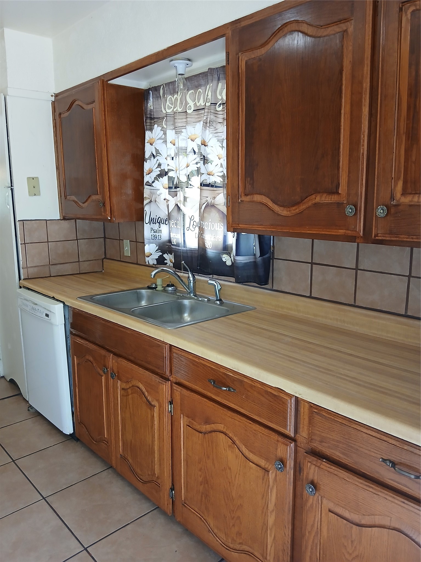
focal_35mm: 26
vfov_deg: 67.3
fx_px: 422
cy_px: 281
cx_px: 210
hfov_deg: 53.1
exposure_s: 1/60
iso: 200
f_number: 1.8
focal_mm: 3.98
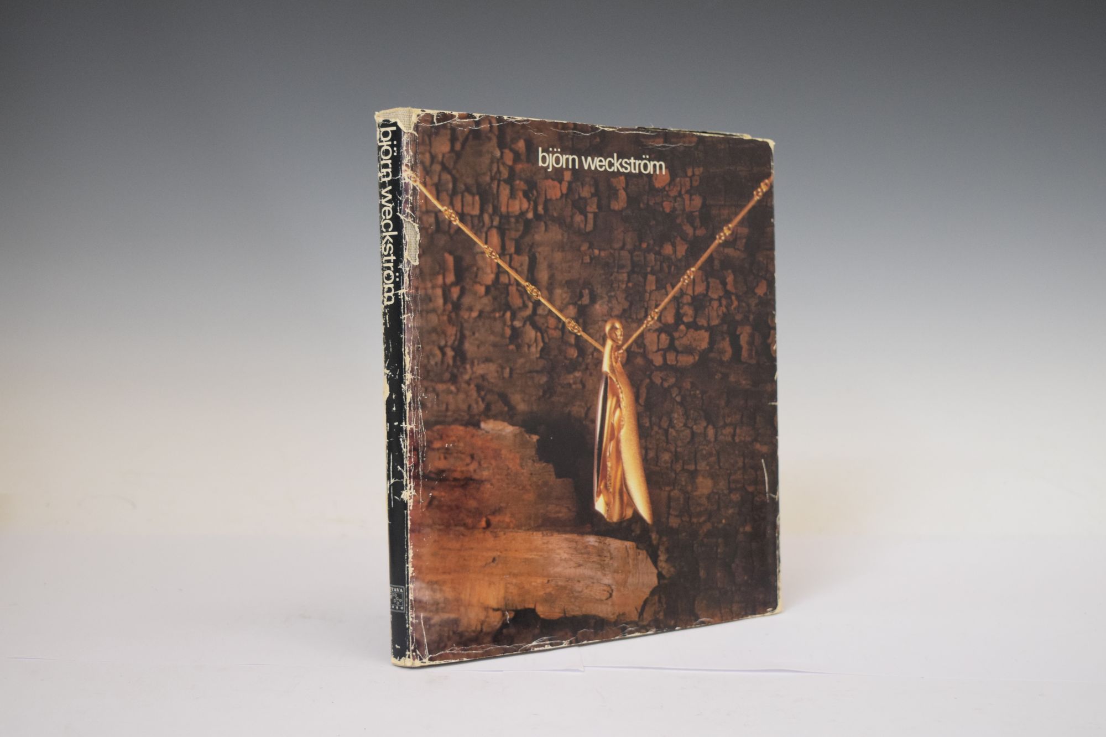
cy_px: 368
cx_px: 553
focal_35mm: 54
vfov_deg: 25.1
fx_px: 1659
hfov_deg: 36.9
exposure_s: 1/125
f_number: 5.6
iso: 1600
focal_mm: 36
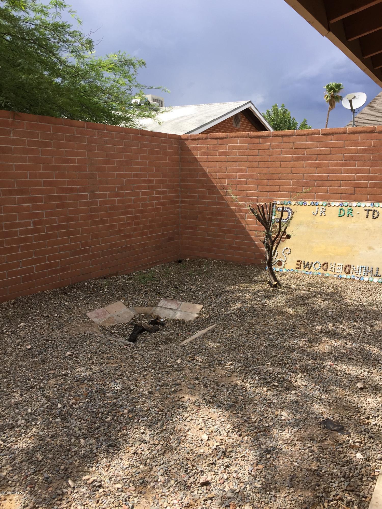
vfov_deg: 61.7
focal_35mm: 29
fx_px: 427
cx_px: 191
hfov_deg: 48.2
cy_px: 254
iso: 32
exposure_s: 1/1319
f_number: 2.2
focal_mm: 4.15
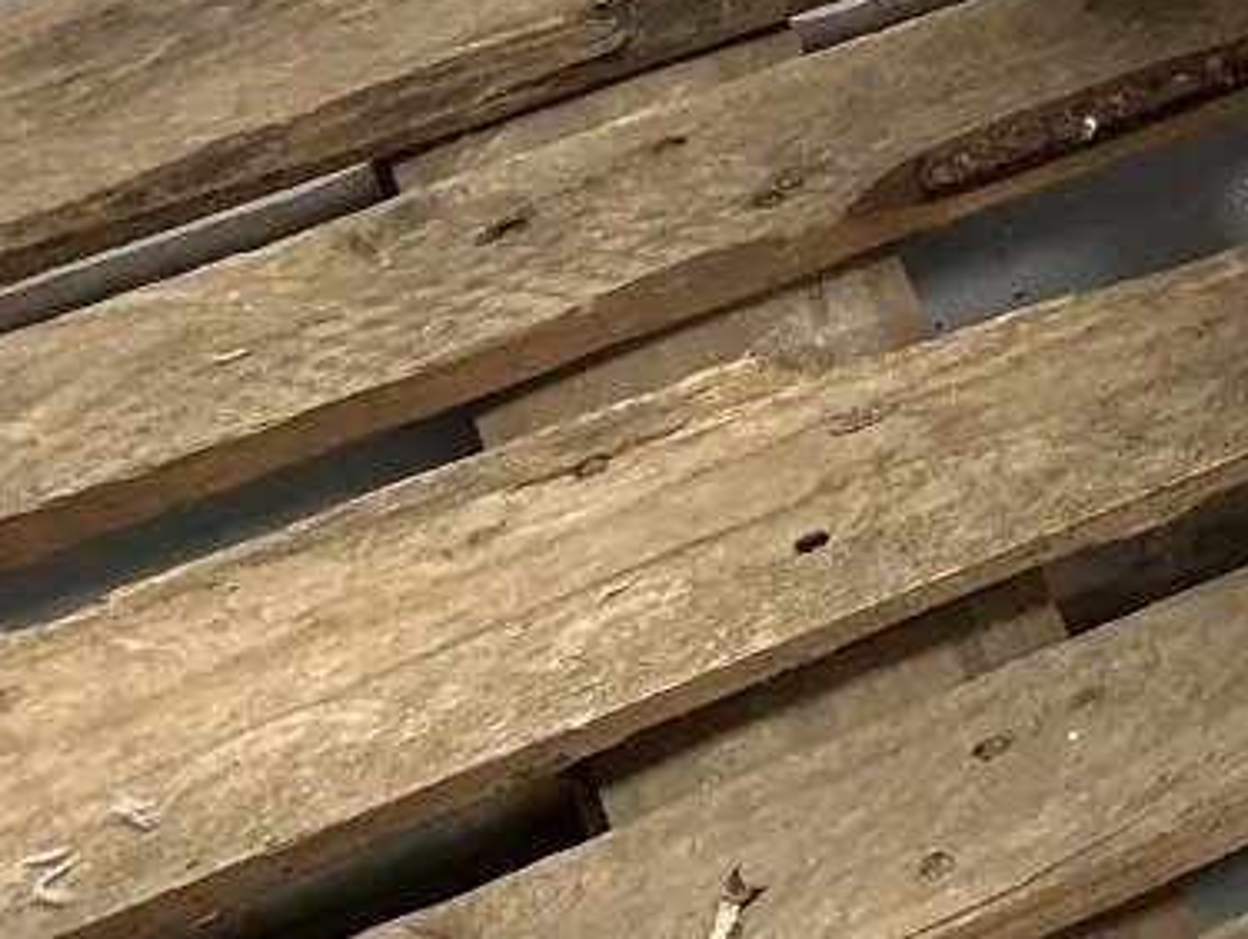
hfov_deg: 12.0
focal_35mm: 133
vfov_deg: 10.2
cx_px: 2955
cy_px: -979
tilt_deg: -25.6
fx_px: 4800
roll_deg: -1.1
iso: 64
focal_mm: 5.7
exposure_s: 1/121
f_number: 1.5
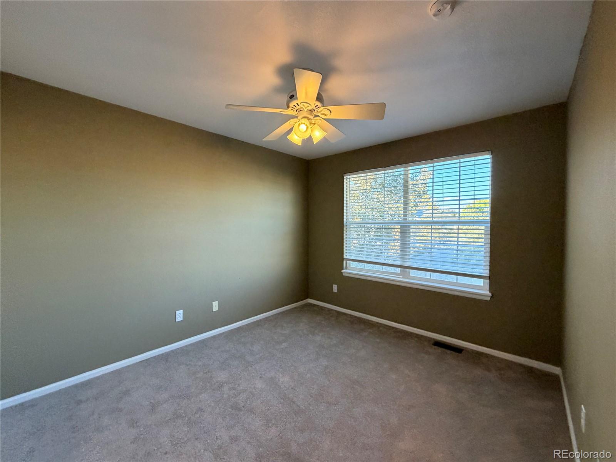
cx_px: 308
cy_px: 231
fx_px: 249
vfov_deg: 85.7
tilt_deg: -2.9
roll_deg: -0.3
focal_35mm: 14
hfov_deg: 102.1
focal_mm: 2.22
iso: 320
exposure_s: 1/120
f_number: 2.2
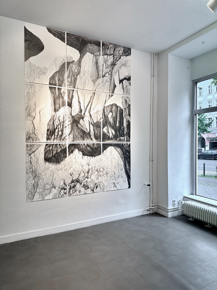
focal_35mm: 24
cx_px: 108
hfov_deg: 56.8
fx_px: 201
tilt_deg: -0.2
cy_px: 145
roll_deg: -0.7
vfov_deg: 71.6
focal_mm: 6.86
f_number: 1.78
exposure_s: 1/414
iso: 80
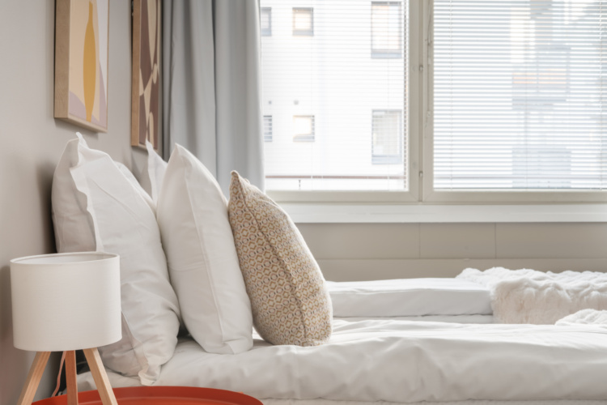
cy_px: 202
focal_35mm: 50
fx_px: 843
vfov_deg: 27.0
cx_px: 304
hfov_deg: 39.6
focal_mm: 50
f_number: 11
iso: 100
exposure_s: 5
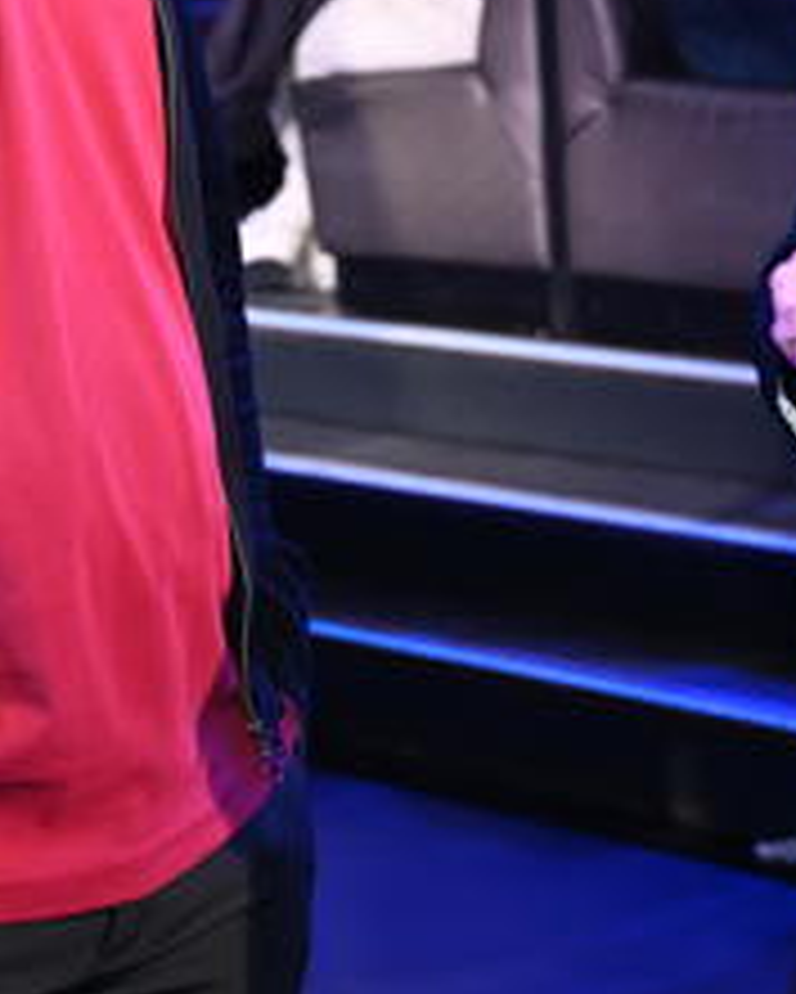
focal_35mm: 135
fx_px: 3973
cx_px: 396
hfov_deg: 11.4
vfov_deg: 14.0
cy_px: -9
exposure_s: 1/50
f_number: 4.5
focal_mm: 46
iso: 2000
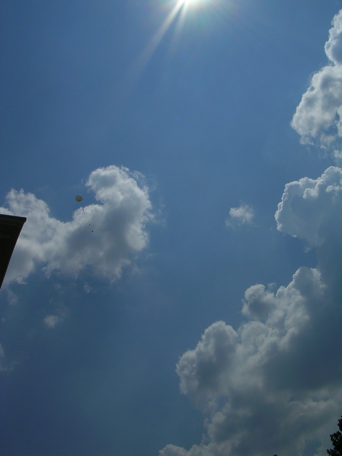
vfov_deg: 49.0
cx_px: 171
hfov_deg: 37.7
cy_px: 228
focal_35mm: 38
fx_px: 501
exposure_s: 1/2600
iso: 50
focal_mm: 5.8
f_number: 5.6
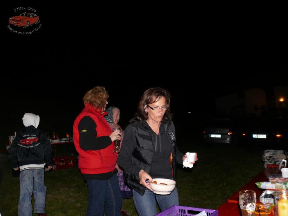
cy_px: 108
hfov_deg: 52.6
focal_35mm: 35
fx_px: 291
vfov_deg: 40.7
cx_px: 144
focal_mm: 7.4
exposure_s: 1/30
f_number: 2.8
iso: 100
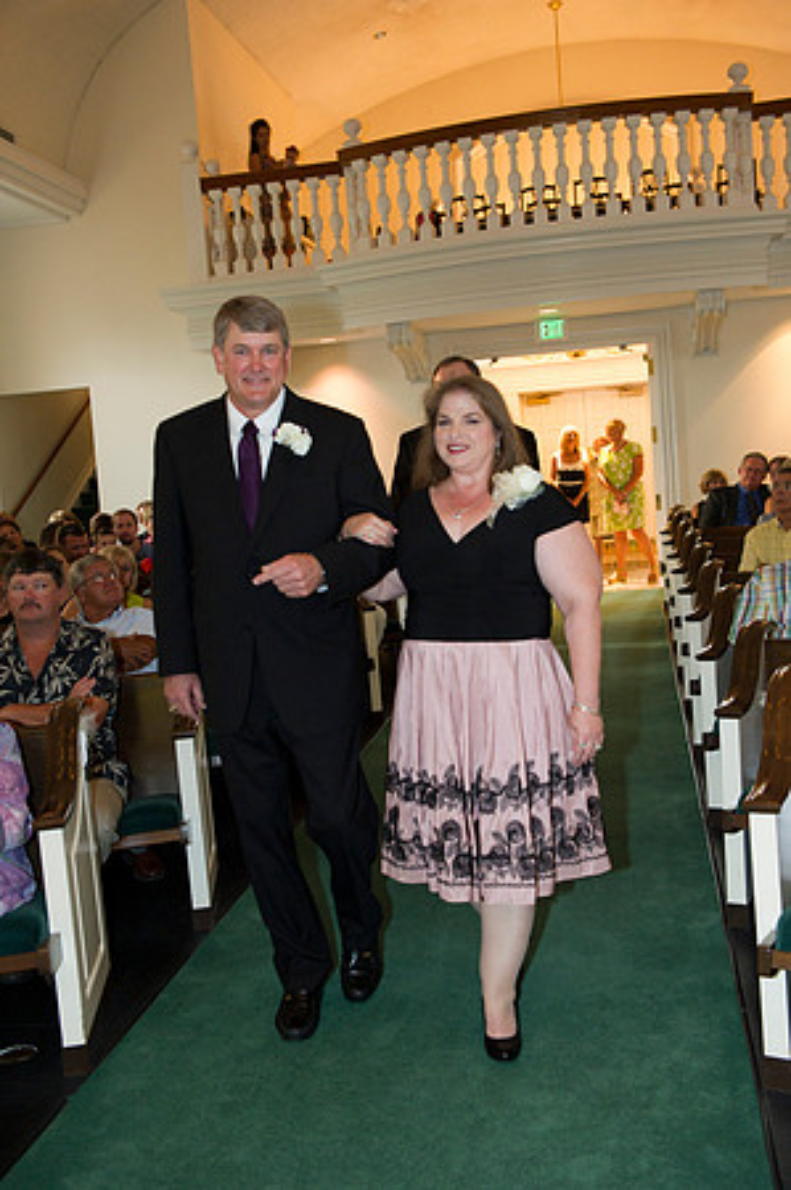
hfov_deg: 35.0
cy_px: 595
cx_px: 396
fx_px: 1255
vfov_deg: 50.7
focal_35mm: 38
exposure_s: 1/60
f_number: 3.5
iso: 1600
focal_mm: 38
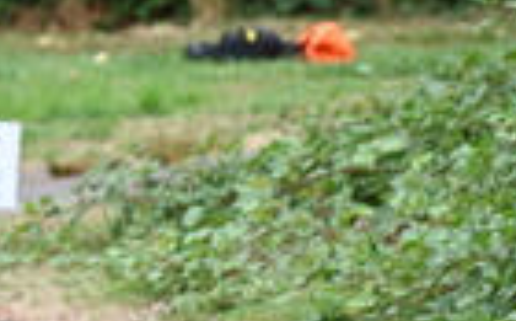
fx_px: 11274
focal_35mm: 803
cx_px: -214
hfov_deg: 2.6
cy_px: -65
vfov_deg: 1.6
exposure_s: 1/250
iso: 400
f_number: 6.3
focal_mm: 200
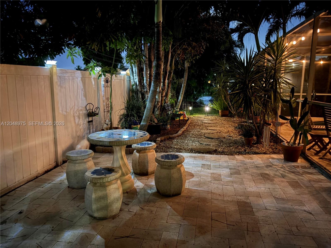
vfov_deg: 53.1
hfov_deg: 67.3
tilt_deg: -8.4
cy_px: 124
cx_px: 166
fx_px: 249
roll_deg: -0.2
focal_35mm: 26
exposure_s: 1/2
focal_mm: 5.96
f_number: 1.6
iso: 1600
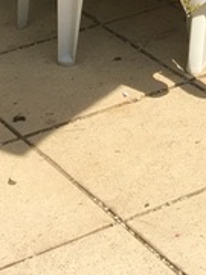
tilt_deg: -6.1
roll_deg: -0.6
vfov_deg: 10.5
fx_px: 1309
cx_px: 293
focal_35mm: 165
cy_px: -354
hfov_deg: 8.8
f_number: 2.2
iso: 25
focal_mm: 4.15
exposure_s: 1/1637
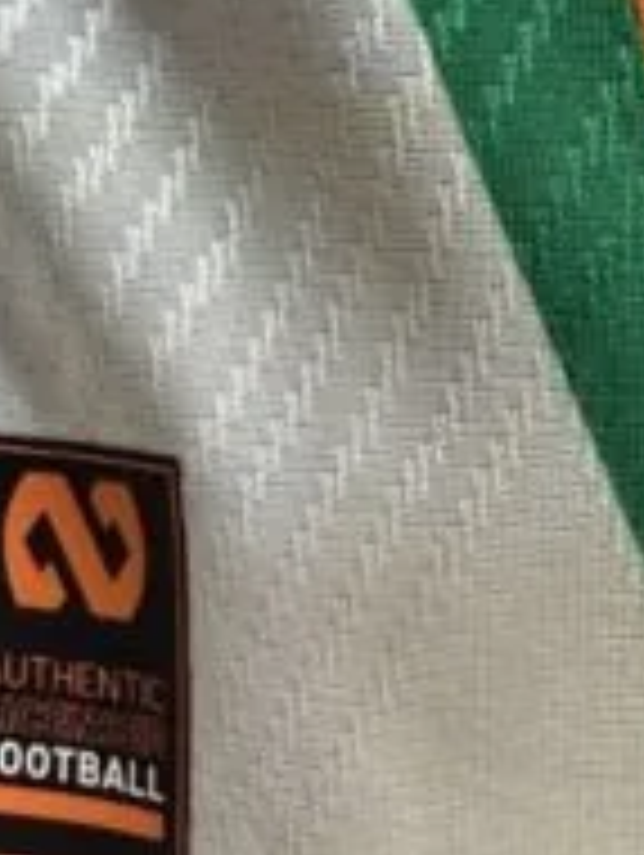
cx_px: 455
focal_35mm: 64
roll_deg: +0.8
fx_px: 1584
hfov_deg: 22.8
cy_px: 920
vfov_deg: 27.8
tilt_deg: -9.9
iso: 400
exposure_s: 1/50
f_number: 2.2
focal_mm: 2.22
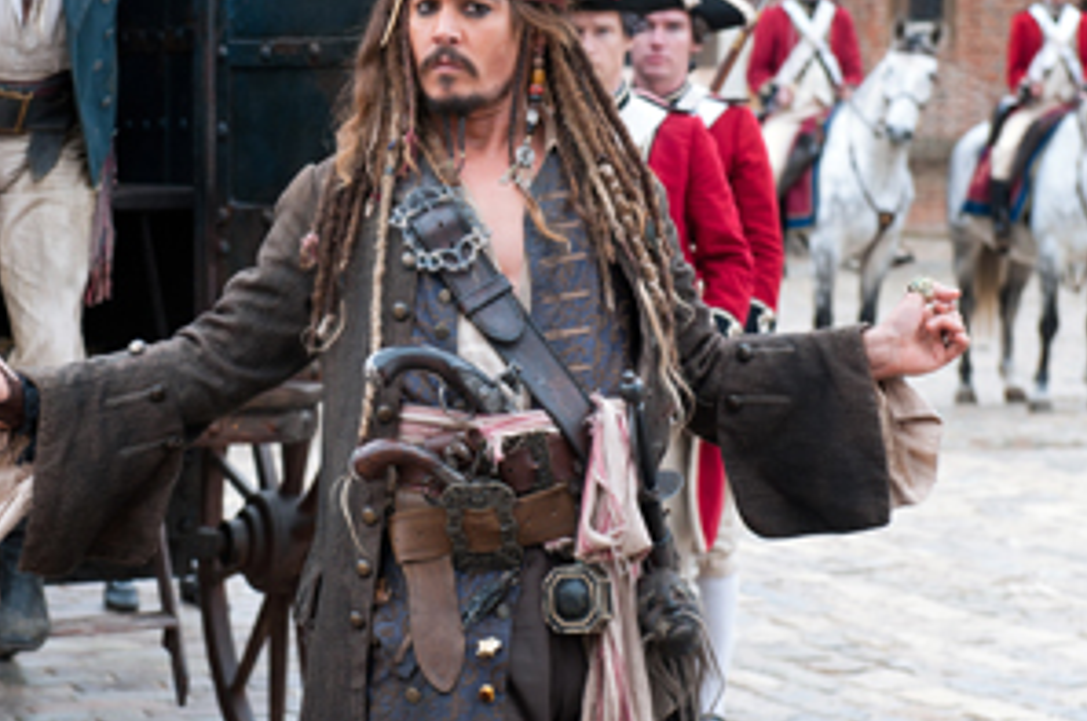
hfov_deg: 17.3
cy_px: 271
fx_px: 3557
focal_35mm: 118
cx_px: 373
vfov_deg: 11.6
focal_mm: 70
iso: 400
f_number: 5
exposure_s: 1/160
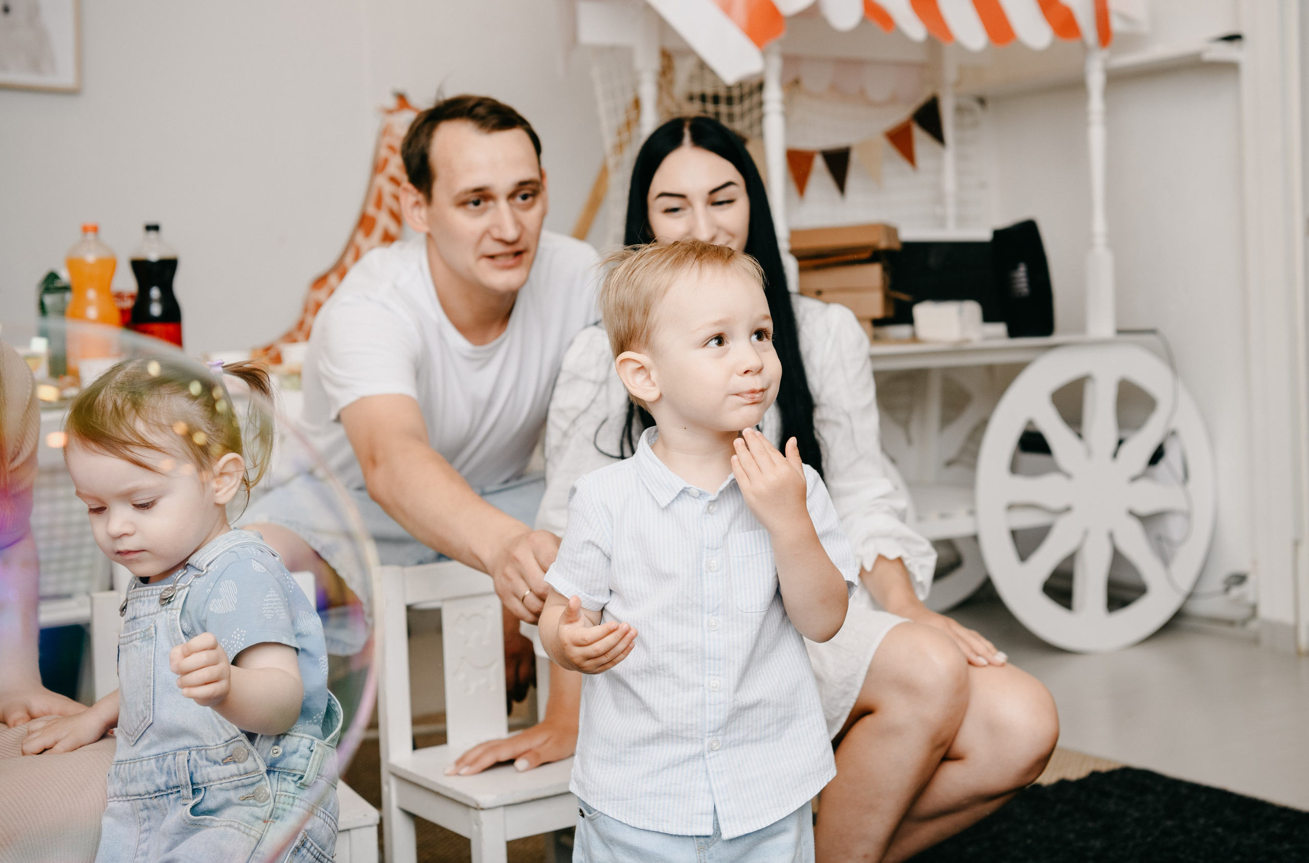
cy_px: 356
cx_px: 760
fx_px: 1939
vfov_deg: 25.1
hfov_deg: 37.2
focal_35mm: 54
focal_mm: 45
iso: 160
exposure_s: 1/160
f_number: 3.5
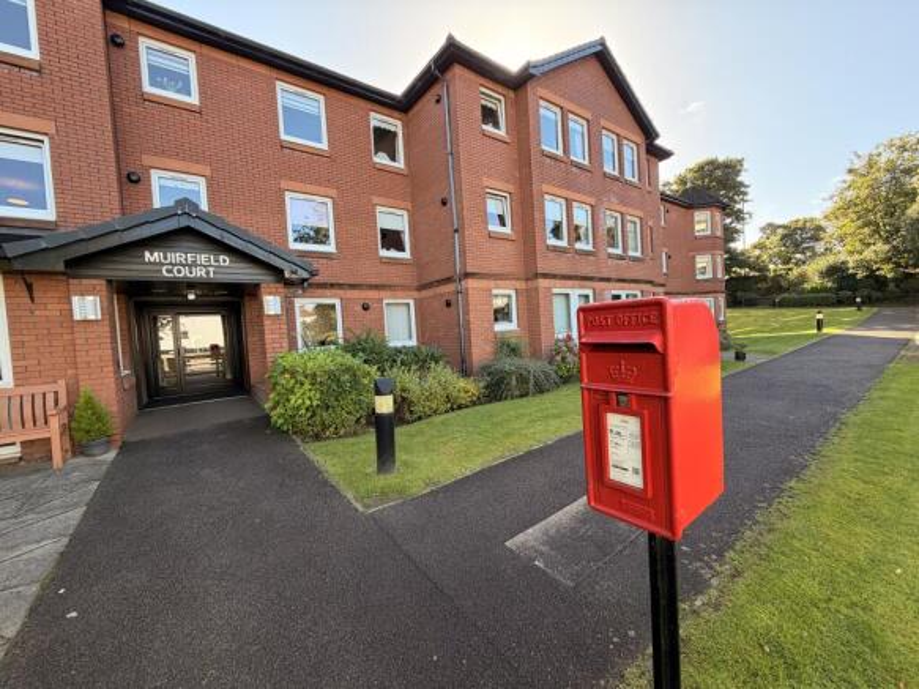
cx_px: 460
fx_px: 372
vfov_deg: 85.7
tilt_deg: -1.5
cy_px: 344
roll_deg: +3.9
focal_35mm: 14
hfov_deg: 102.1
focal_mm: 2.22
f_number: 2.2
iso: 50
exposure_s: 1/142
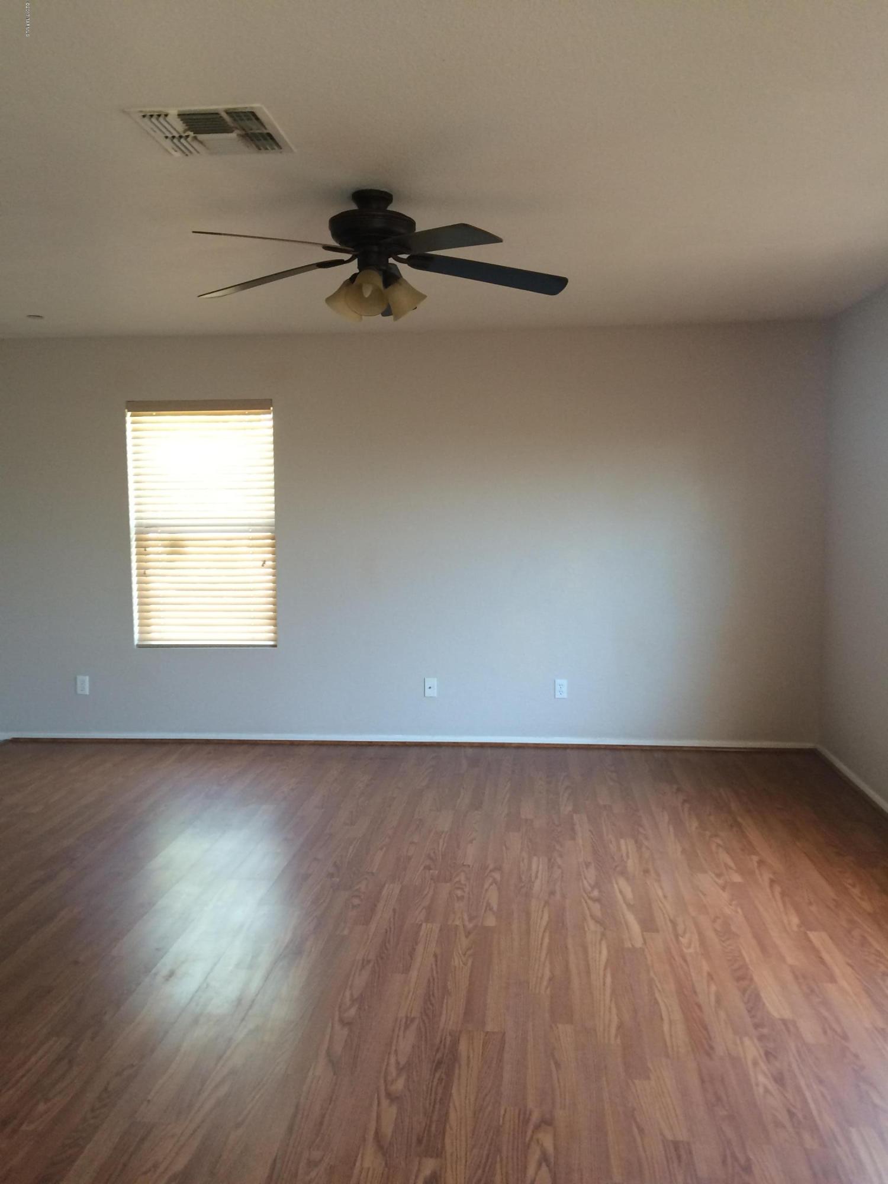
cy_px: 592
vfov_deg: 61.7
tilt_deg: -7.1
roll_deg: +1.2
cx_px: 444
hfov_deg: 48.2
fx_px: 992
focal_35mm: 29
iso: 64
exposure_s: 1/30
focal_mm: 4.15
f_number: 2.2
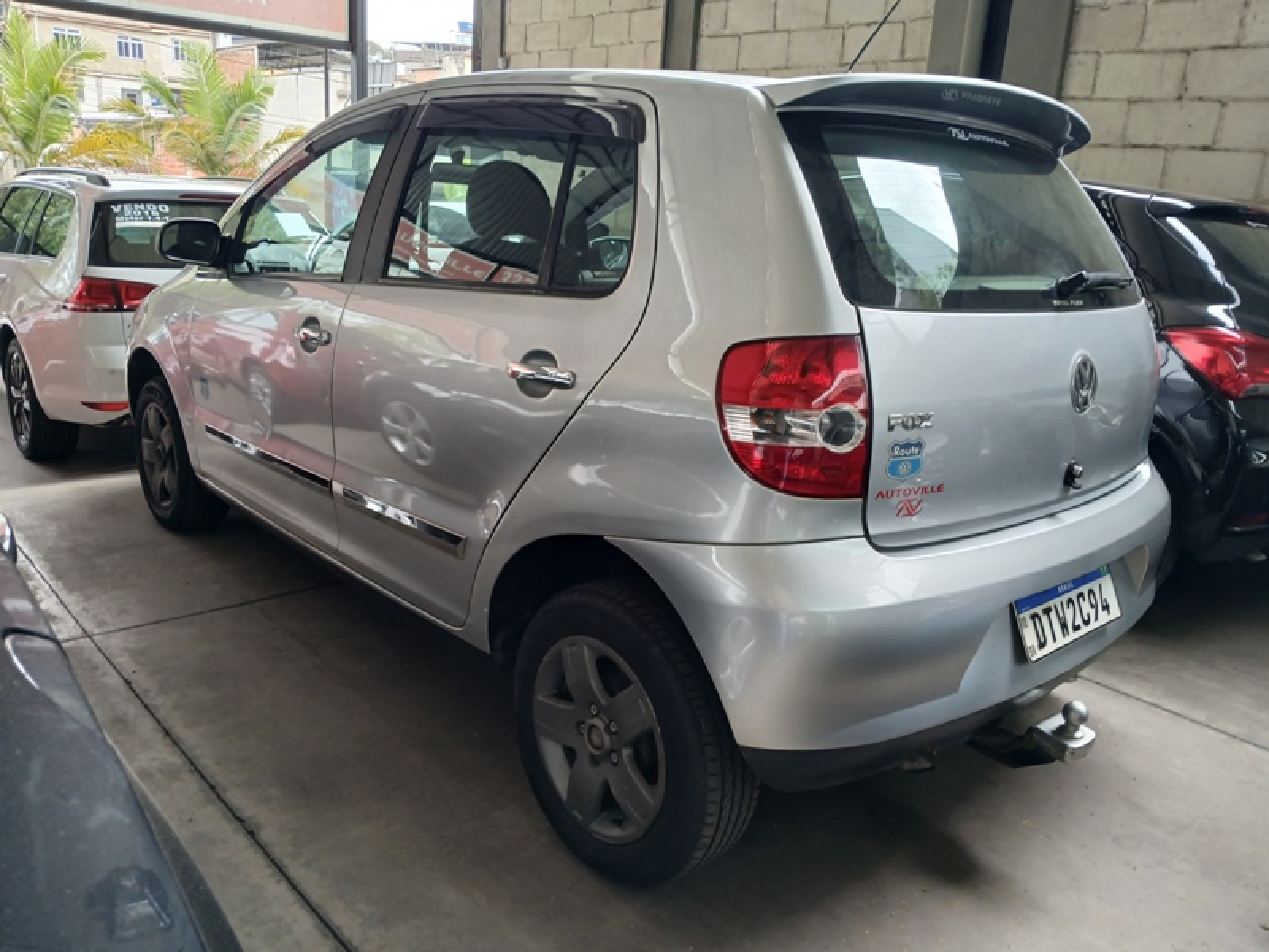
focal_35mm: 26
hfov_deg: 67.3
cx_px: 634
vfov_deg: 53.1
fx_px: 953
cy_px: 476
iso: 64
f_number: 1.8
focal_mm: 3.98
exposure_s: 1/60
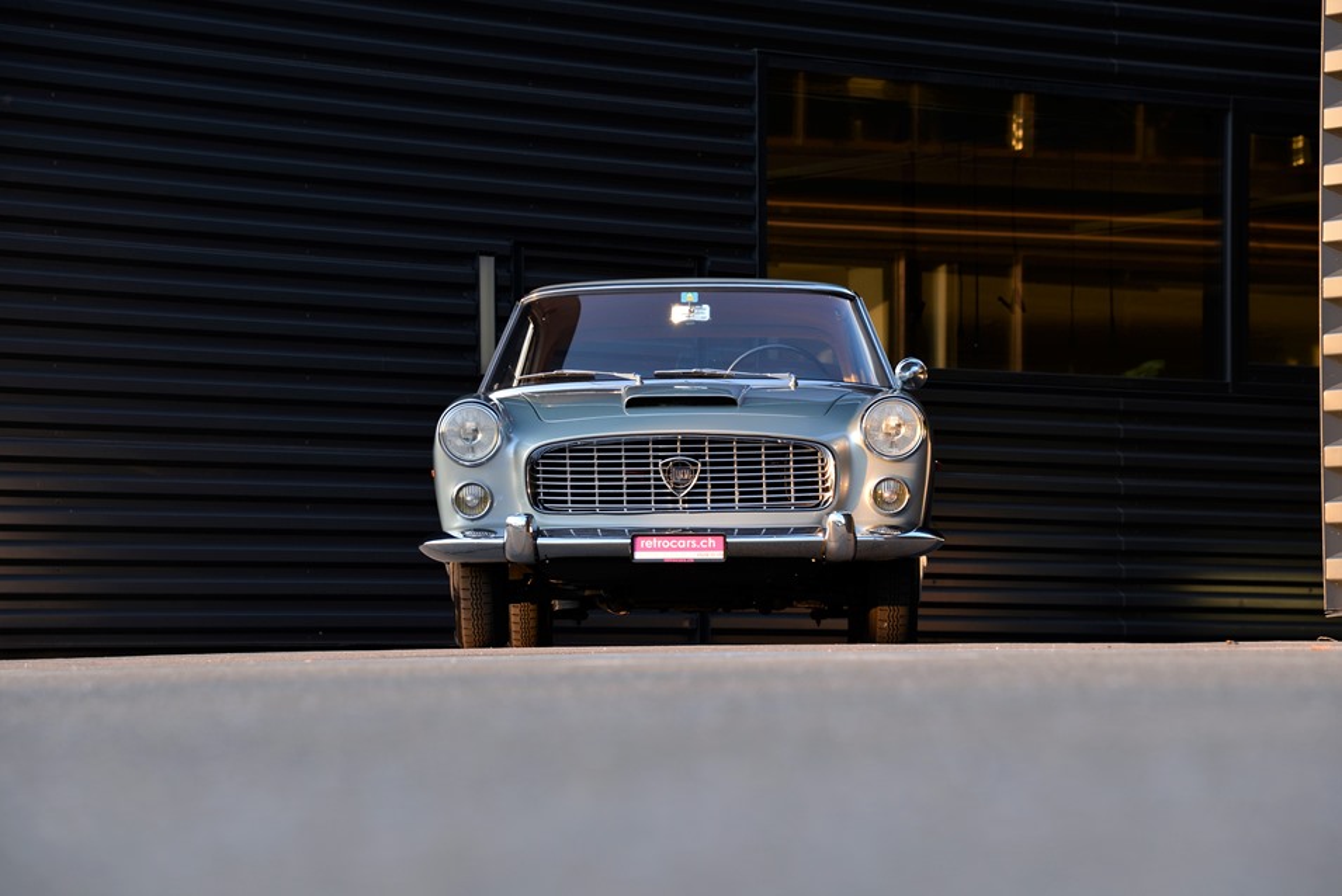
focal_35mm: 120
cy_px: 448
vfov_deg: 11.4
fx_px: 4476
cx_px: 671
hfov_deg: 17.1
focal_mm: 120
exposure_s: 1/80
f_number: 6.3
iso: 250
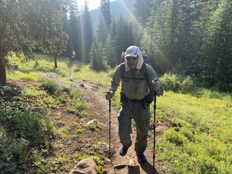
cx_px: 116
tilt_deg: -18.1
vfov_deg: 53.1
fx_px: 174
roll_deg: +0.1
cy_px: 87
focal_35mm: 26
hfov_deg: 67.3
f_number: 1.8
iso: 32
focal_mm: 4.25
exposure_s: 1/788
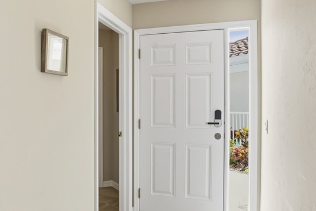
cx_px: 125
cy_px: 106
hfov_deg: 58.2
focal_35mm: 32
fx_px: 281
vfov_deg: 41.1
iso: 200
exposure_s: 1/60
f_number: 9
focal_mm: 16
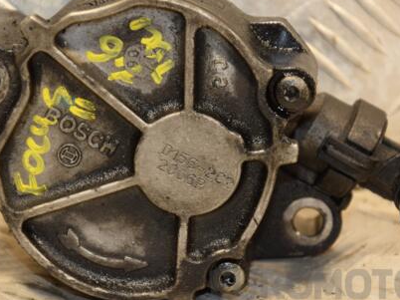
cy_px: 151
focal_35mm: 211
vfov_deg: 7.0
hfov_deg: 9.4
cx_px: 192
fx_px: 2437
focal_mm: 98
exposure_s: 1/100
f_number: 5.6
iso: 800
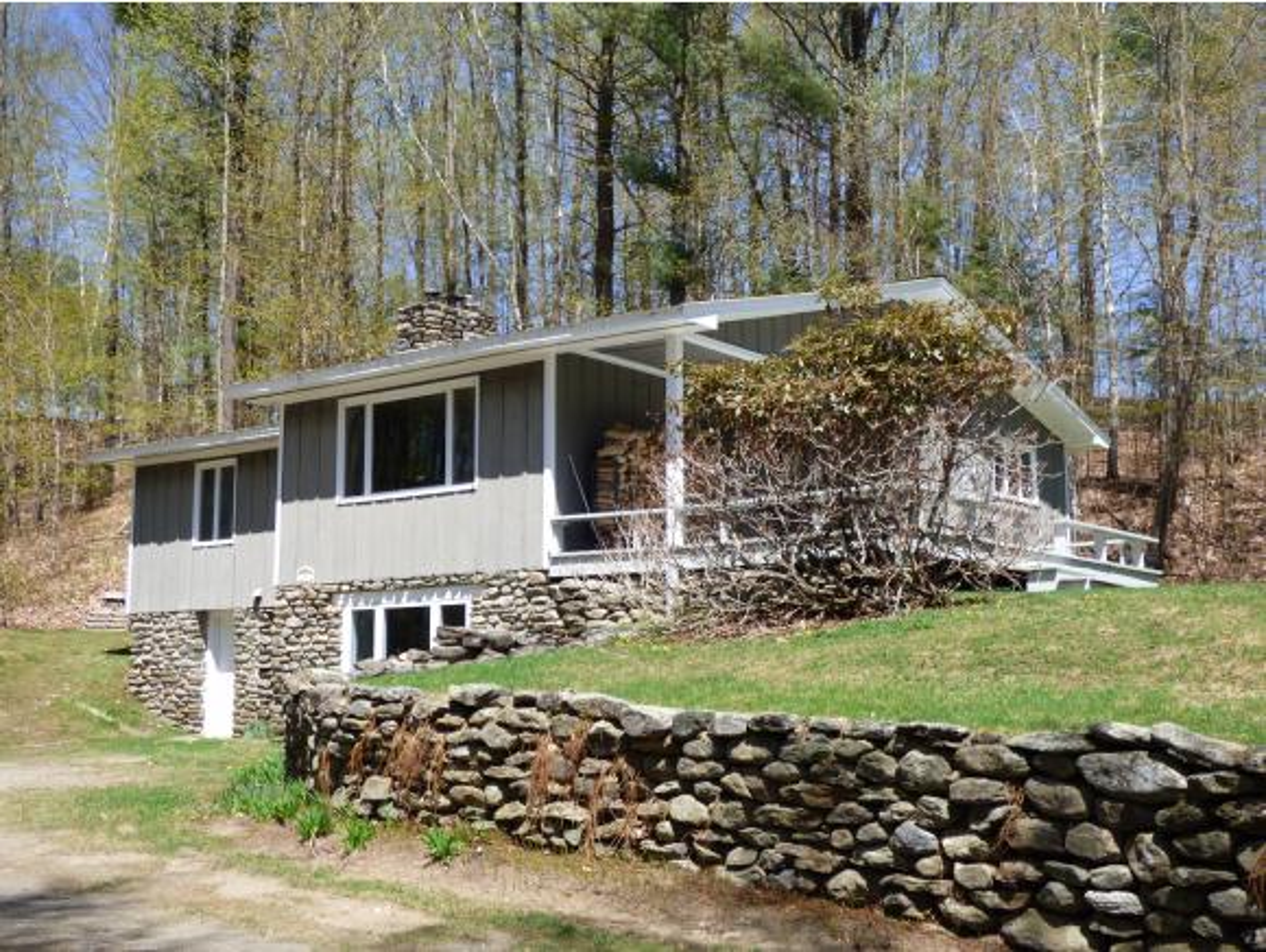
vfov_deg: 32.2
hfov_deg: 42.0
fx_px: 1647
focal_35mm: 45
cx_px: 633
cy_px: 476
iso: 100
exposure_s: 1/640
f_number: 3.7
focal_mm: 7.79
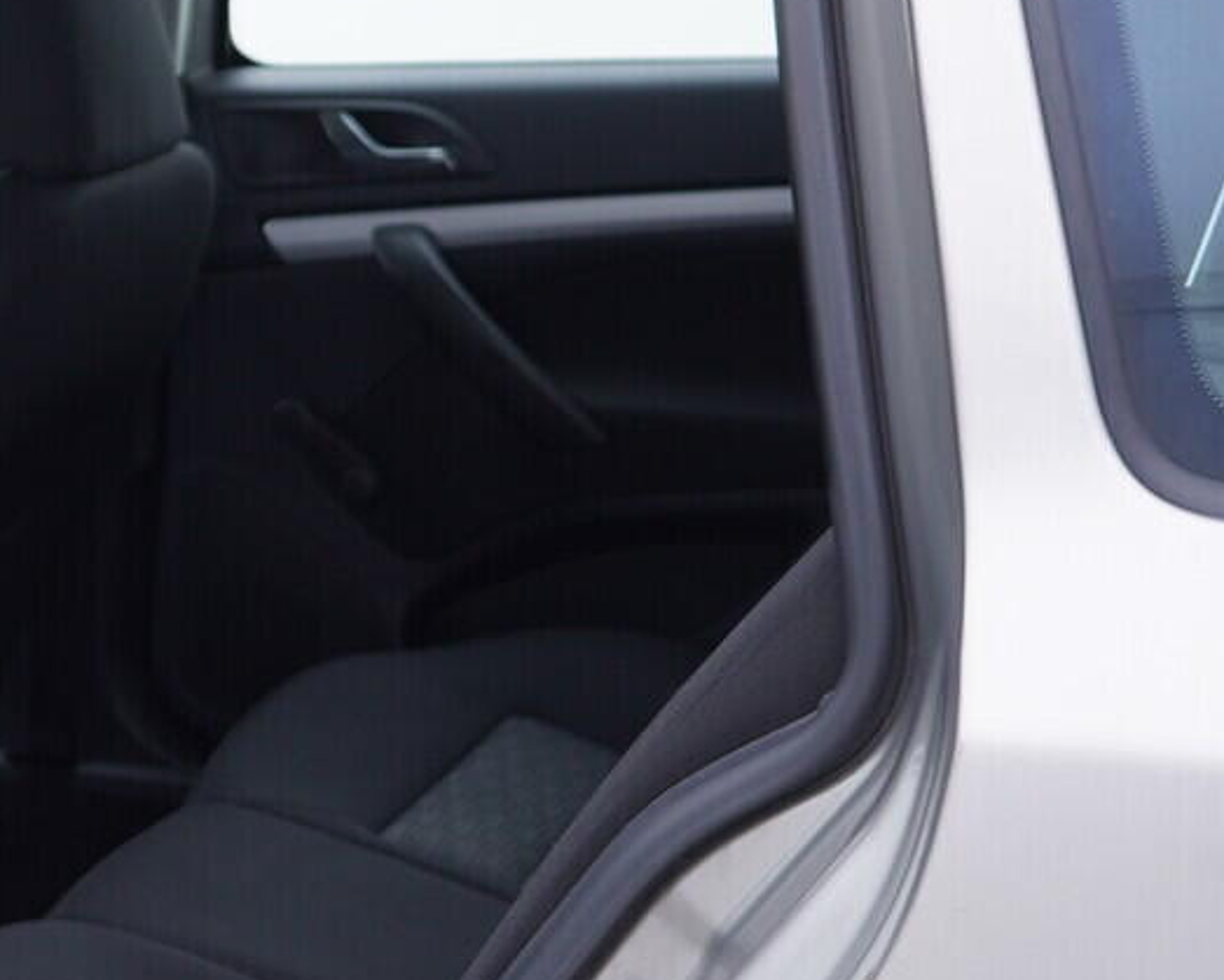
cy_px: 657
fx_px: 3371
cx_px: -419
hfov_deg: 18.9
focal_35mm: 93
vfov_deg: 16.5
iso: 125
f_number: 3.2
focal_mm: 24
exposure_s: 1/40
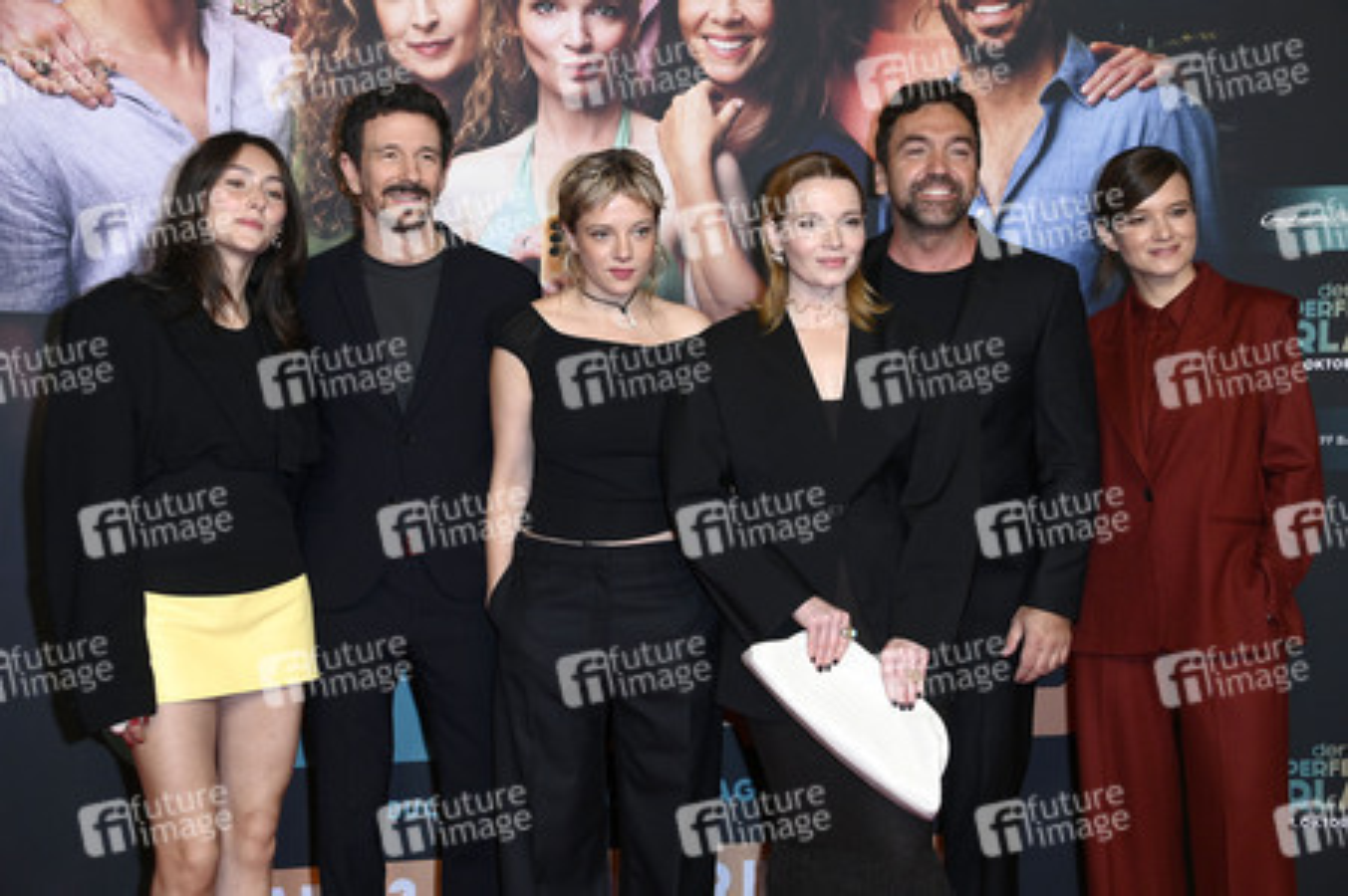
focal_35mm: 50
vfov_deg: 27.0
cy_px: 448
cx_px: 674
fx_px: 1871
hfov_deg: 39.6
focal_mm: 50
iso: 1250
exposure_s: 1/250
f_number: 5.6
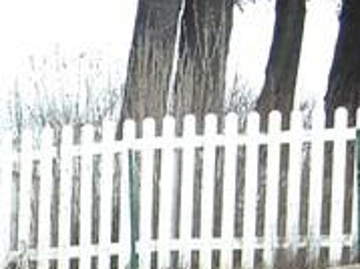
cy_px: 733
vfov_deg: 6.9
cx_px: -370
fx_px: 2079
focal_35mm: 200
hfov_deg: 9.3
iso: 64
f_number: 2.8
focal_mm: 5.7
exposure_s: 1/272
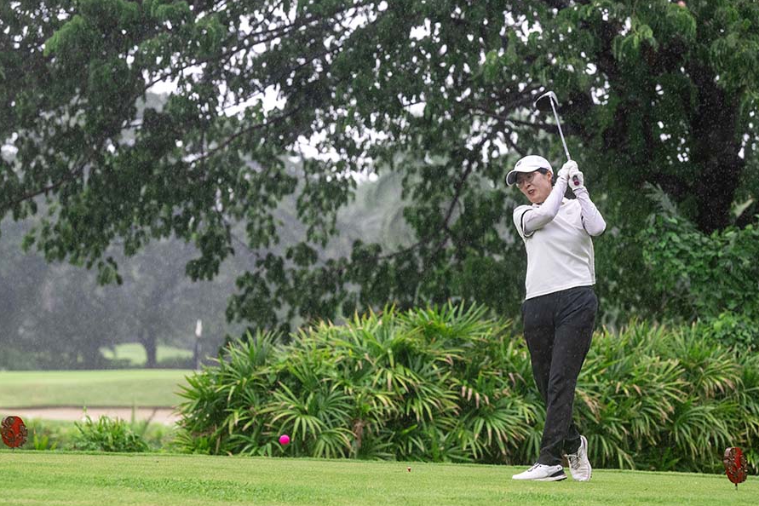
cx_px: 390
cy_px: 270
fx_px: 3521
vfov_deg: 8.2
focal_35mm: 167
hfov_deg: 12.3
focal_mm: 155
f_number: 5.6
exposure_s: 1/640
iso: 1600
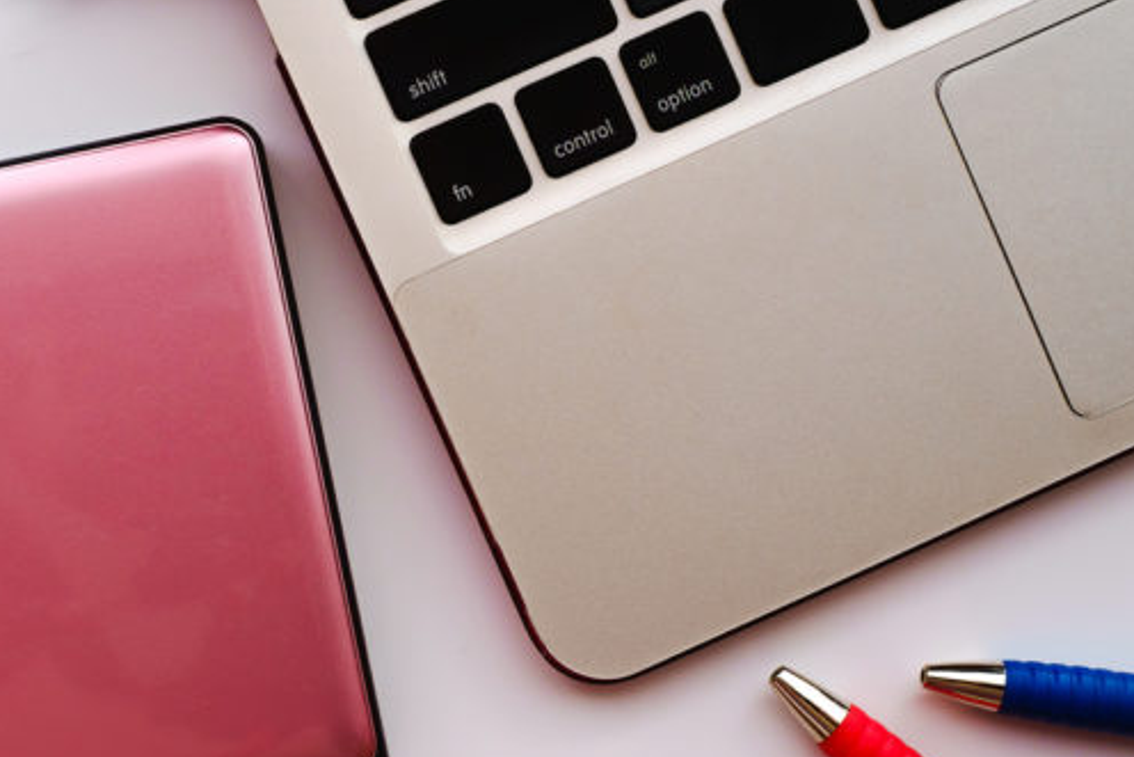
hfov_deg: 24.5
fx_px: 2584
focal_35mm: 82
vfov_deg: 16.7
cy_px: 384
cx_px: 302
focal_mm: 35
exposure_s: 1/20
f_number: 8
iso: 400
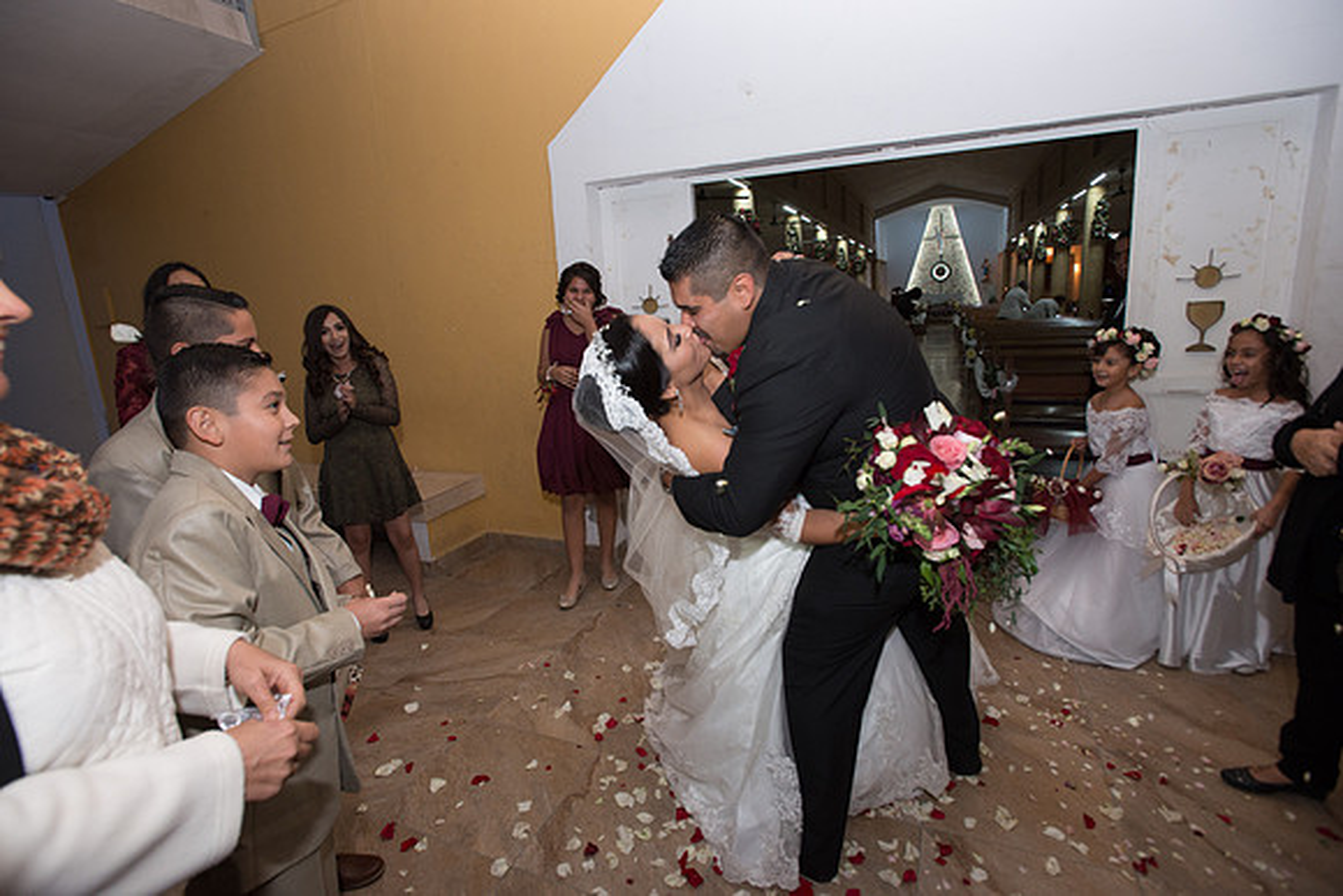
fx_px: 634
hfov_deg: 93.3
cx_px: 672
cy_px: 448
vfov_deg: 70.5
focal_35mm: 17
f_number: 3.5
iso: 1600
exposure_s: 1/100
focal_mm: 17
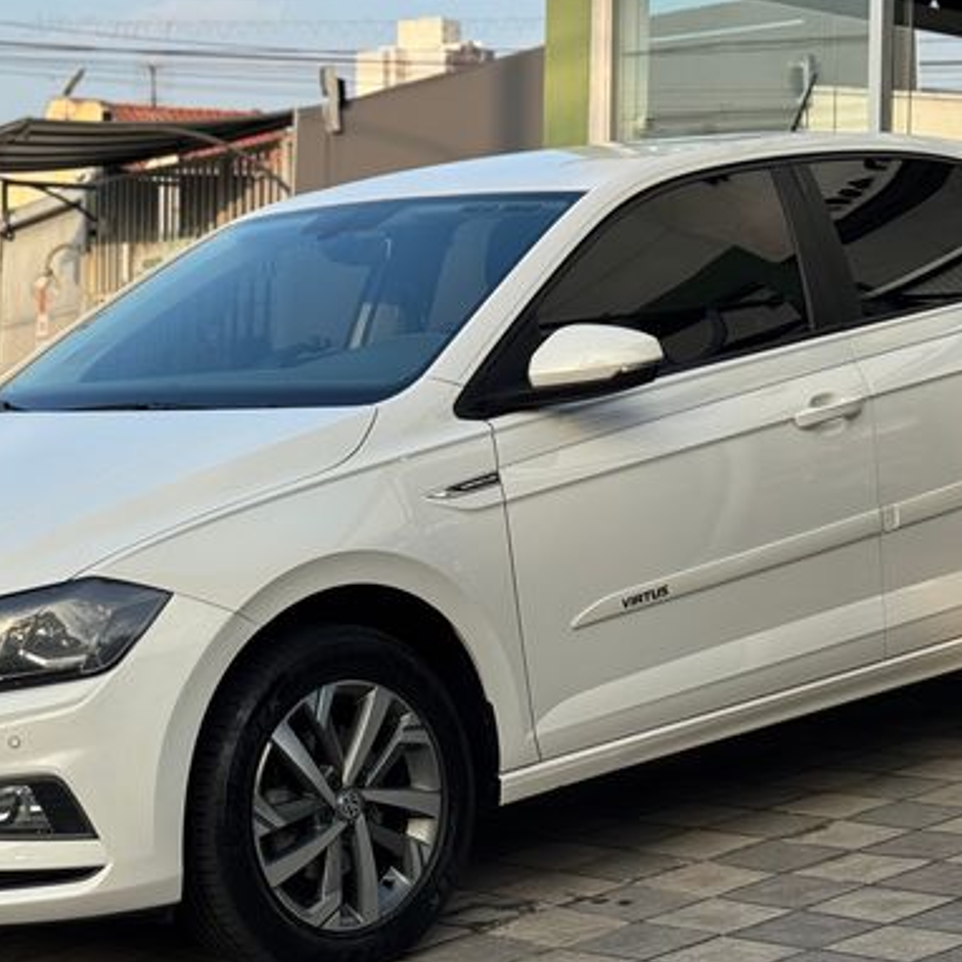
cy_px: 484
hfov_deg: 19.3
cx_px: 431
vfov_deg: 19.3
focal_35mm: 90
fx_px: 2830
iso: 64
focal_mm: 6.76
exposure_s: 1/1770
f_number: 1.78
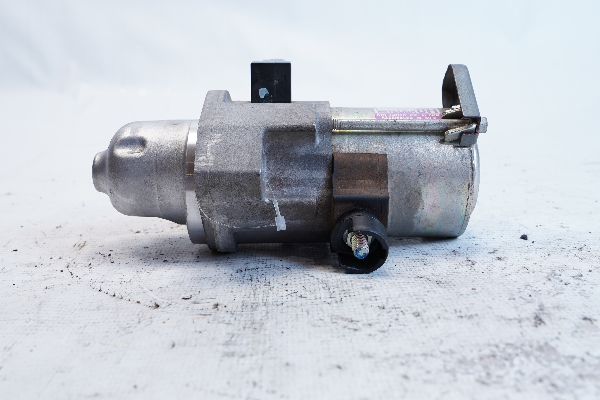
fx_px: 650
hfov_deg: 49.6
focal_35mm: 39
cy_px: 200
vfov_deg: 34.2
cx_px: 300
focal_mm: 26
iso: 500
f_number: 8
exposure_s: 1/40
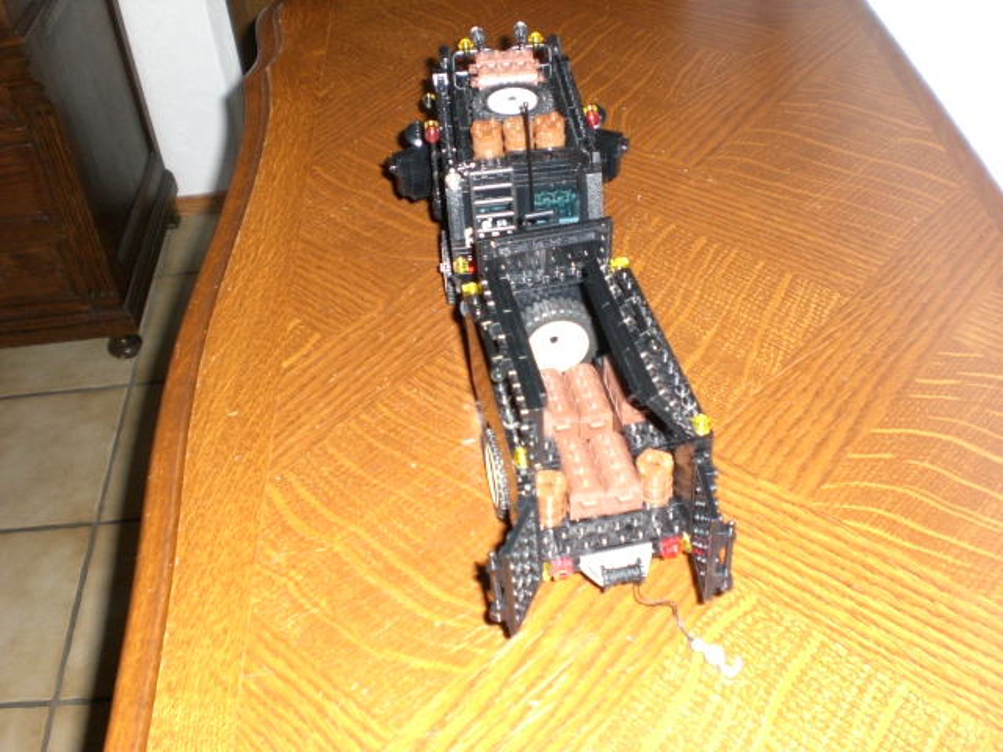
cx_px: 502
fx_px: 1101
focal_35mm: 38
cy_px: 376
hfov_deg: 49.0
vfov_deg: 37.7
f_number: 3.1
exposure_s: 1/60
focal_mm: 6.3
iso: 200
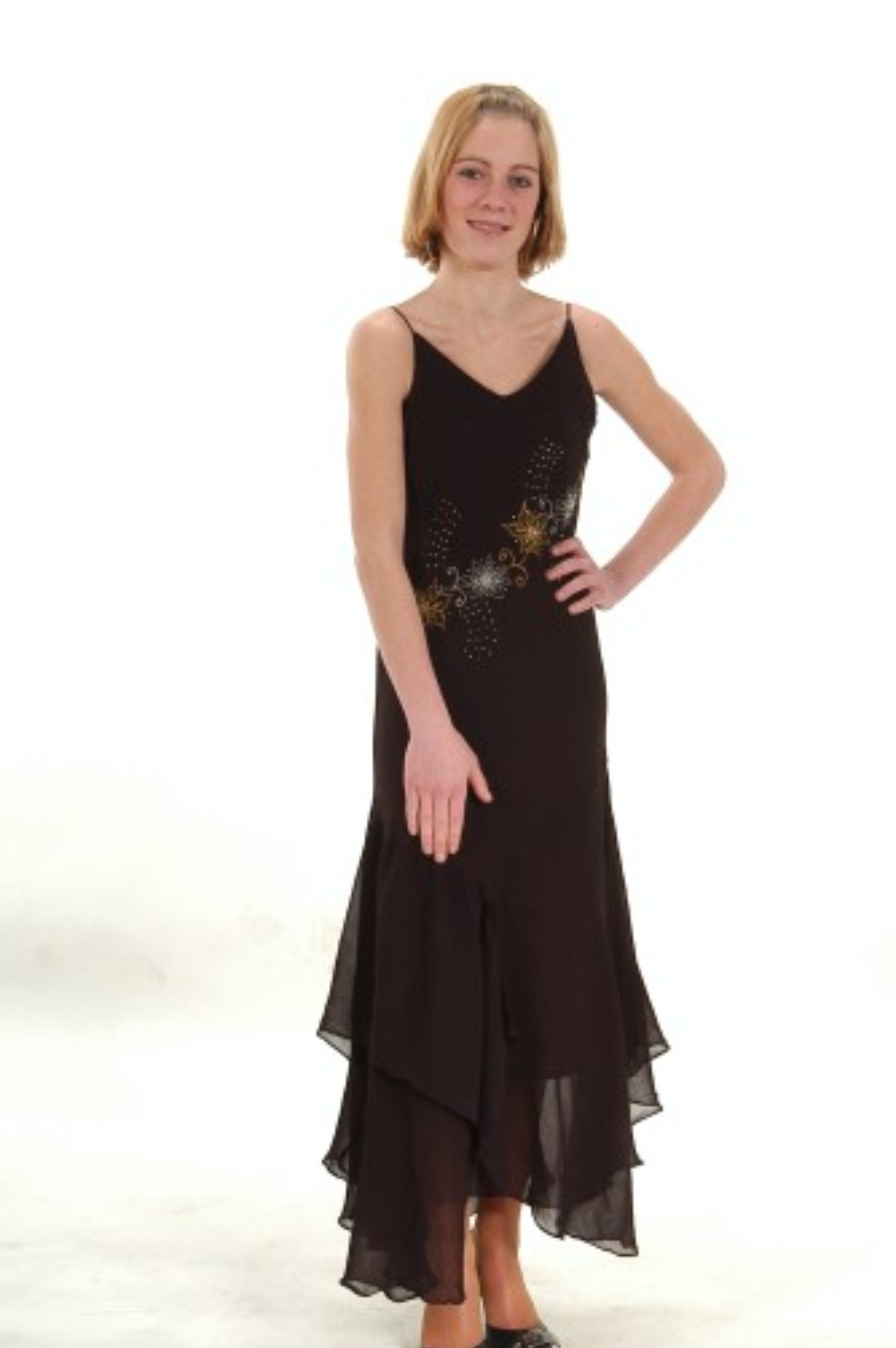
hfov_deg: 22.2
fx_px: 2280
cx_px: 465
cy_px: 663
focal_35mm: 61
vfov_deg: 32.9
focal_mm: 34
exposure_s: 1/125
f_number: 8
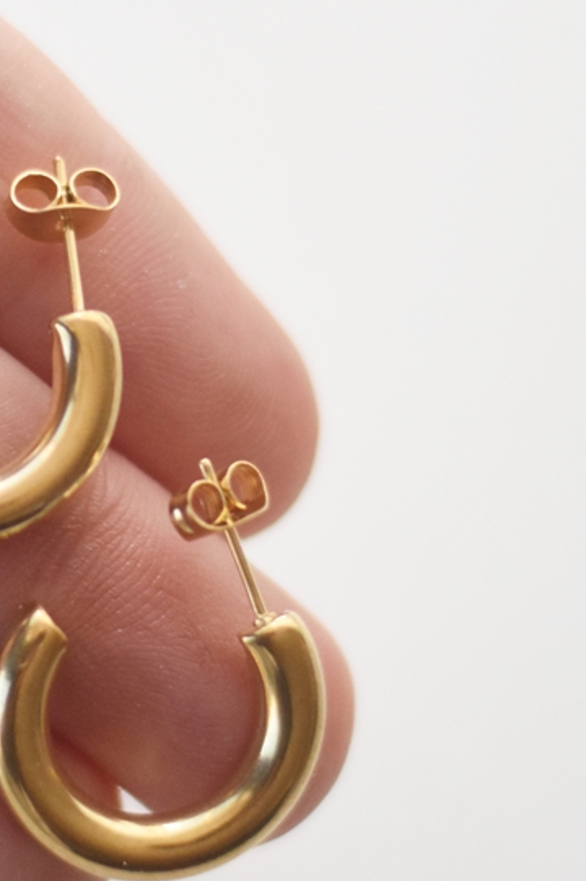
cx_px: -51
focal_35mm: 222
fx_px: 5427
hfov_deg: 6.2
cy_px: 355
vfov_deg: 9.3
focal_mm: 50
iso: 1100
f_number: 1.8
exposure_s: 1/8000
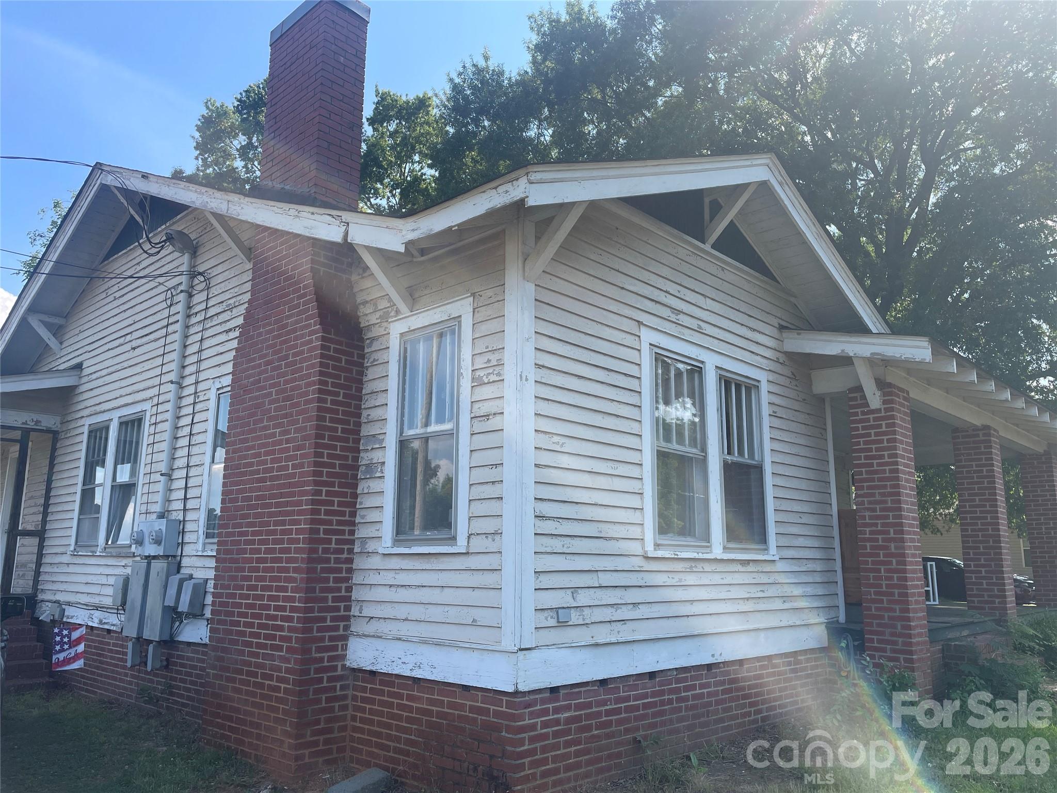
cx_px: 528
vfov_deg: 53.1
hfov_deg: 67.3
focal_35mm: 26
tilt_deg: +12.2
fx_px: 794
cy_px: 396
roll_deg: -0.6
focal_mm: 4.2
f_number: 1.6
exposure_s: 1/1595
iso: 32
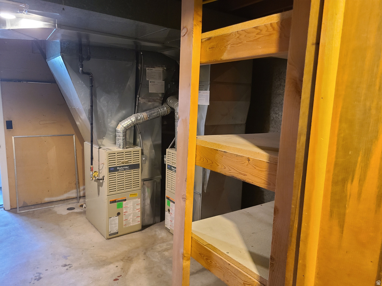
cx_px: 191
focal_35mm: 26
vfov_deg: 53.1
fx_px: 287
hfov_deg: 67.3
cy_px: 143
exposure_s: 1/40
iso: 640
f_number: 1.8
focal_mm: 5.4
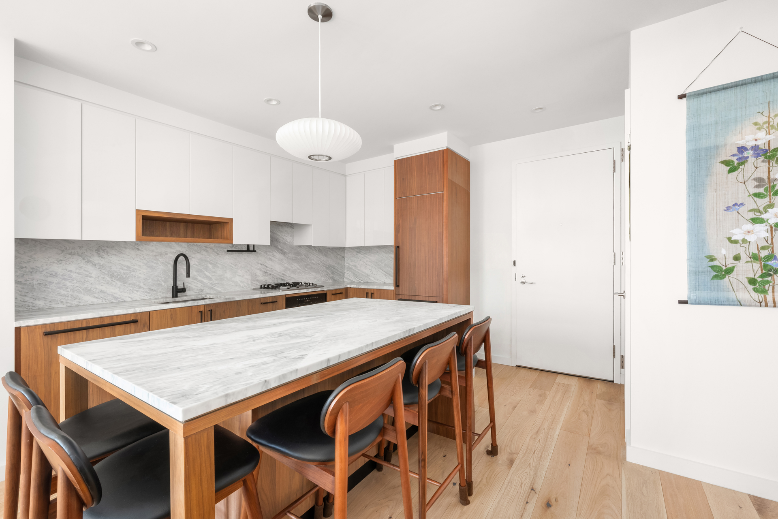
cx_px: 389
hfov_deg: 100.4
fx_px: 324
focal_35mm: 15
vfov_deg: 77.4
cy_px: 260
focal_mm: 15
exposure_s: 1.3
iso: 800
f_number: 20
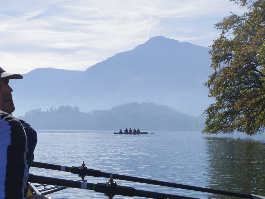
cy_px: 100
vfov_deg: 17.8
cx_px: 132
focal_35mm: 83
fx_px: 635
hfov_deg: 23.6
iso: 250
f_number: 5.6
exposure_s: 1/1600
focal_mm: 15
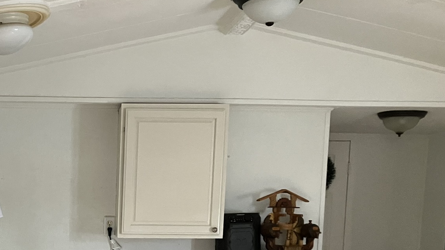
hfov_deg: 35.7
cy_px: 299
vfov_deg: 20.4
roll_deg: -1.0
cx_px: 47
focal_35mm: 55
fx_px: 649
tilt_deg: -7.2
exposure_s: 1/40
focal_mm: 3.99
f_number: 1.8
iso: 400
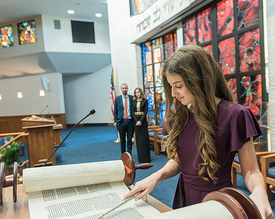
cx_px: 144
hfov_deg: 62.2
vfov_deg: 51.5
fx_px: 228
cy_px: 111
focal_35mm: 28
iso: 1000
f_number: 3.5
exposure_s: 1/100
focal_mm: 24
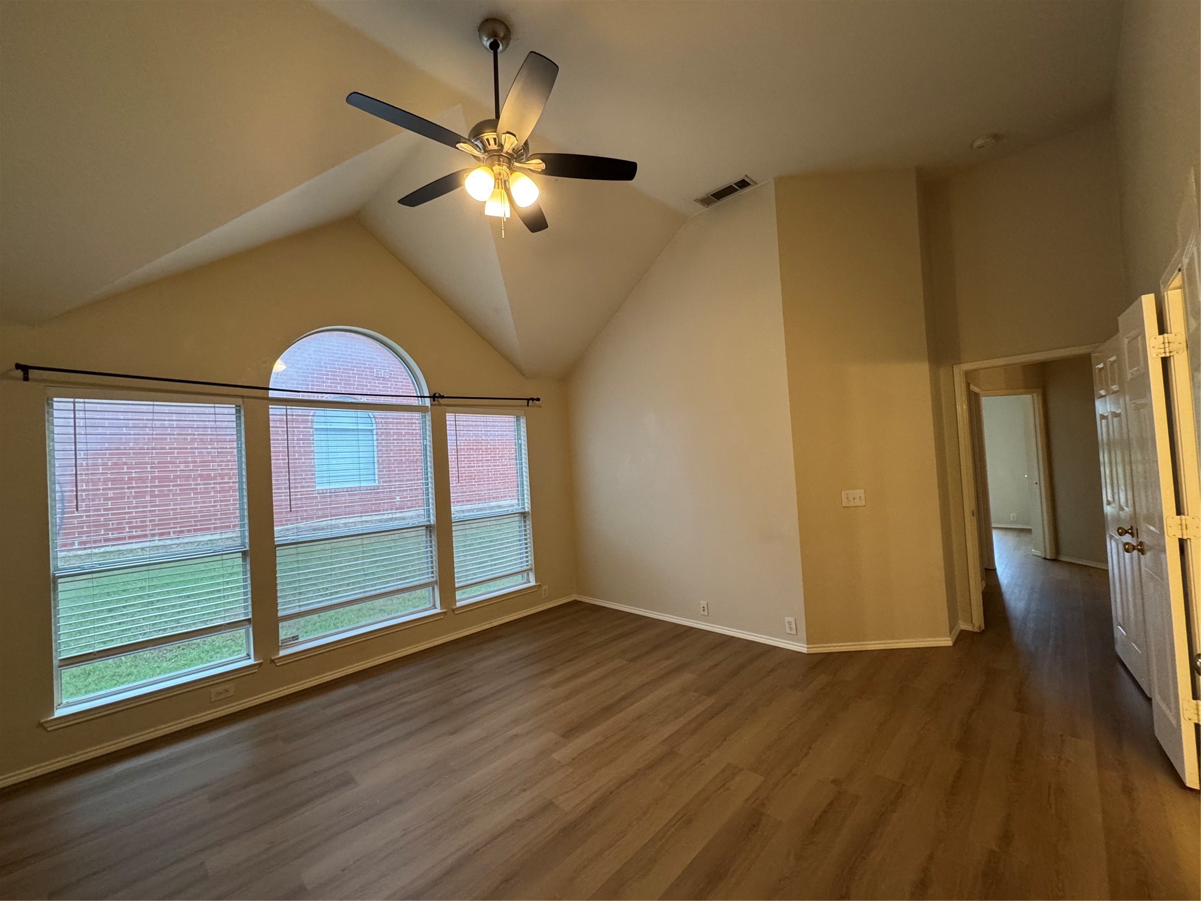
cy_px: 450
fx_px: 486
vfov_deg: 85.7
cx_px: 600
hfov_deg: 102.1
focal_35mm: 14
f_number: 2.2
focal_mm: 2.22
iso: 250
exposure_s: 1/60
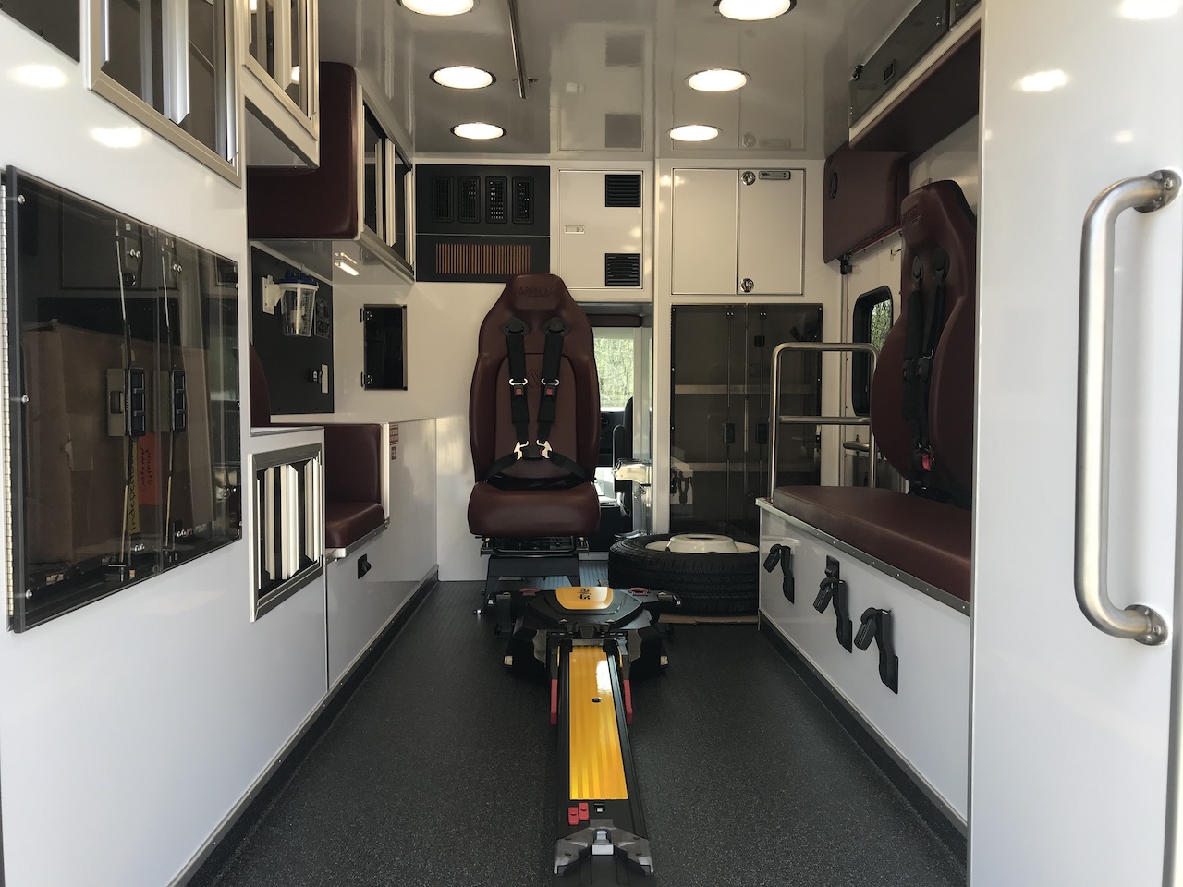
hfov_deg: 63.4
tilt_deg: -3.2
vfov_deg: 49.7
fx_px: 957
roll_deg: -1.3
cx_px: 592
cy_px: 444
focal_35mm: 28
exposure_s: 1/182
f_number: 1.8
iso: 20
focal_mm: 3.99
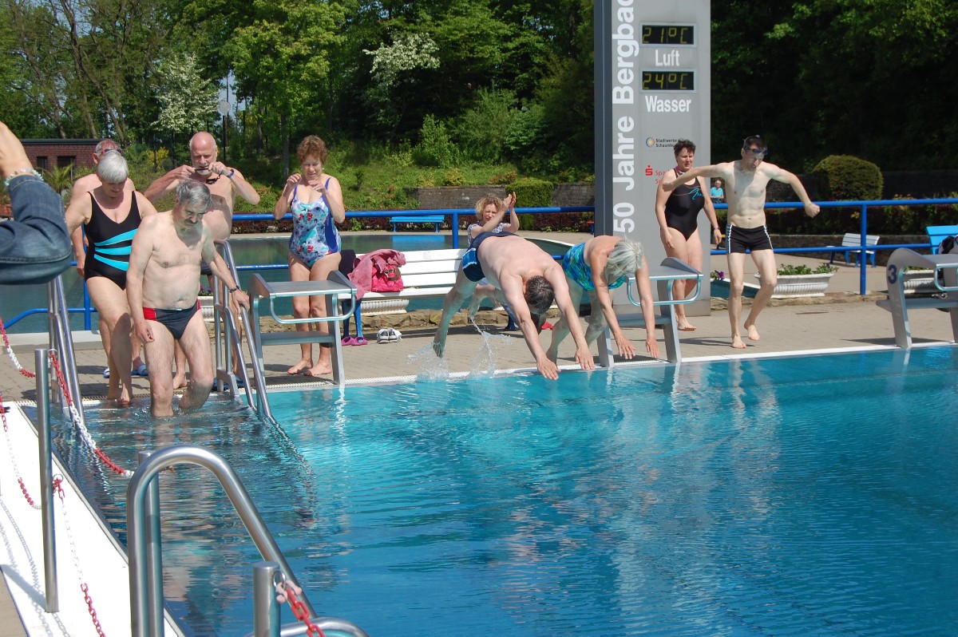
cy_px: 318
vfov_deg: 22.6
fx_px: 1595
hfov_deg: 33.4
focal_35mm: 60
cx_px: 479
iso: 200
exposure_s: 1/400
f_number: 10
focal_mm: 40
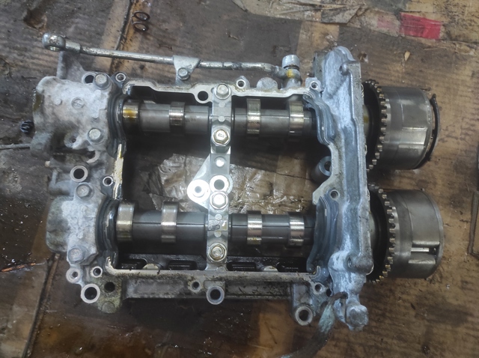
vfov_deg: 54.8
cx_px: 240
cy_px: 179
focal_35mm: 25
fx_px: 345
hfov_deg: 69.5
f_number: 1.89
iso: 1123
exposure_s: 1/30
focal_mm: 5.43
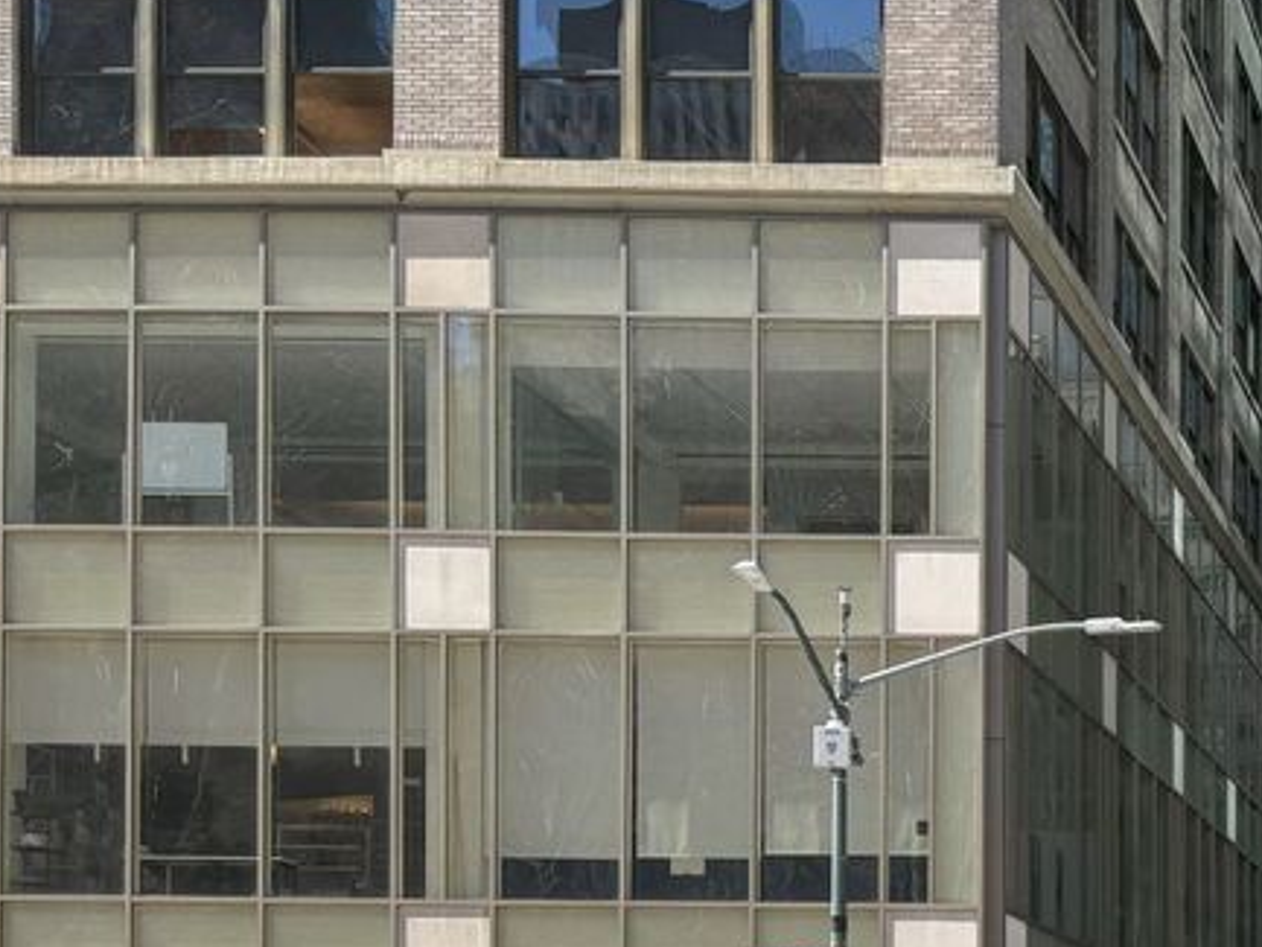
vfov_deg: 19.1
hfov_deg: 23.7
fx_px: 2626
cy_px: 1198
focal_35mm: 72
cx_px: 1658
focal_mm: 5.96
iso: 50
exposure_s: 1/1901
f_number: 1.6
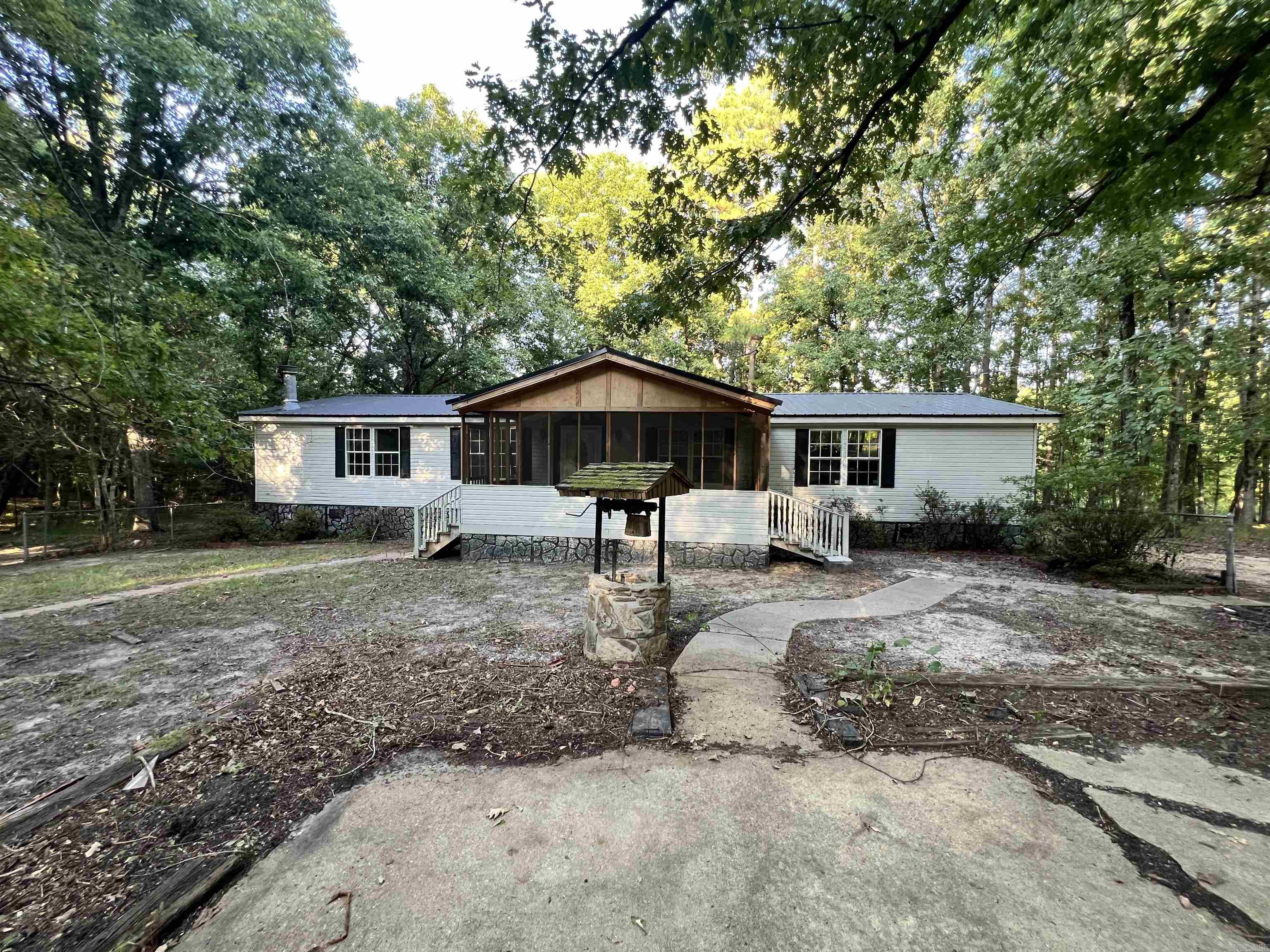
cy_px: 476
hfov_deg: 106.2
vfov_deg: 89.9
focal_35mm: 13
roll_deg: -0.8
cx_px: 635
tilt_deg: -2.3
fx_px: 477
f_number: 1.8
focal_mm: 1.57
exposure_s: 1/99
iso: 125
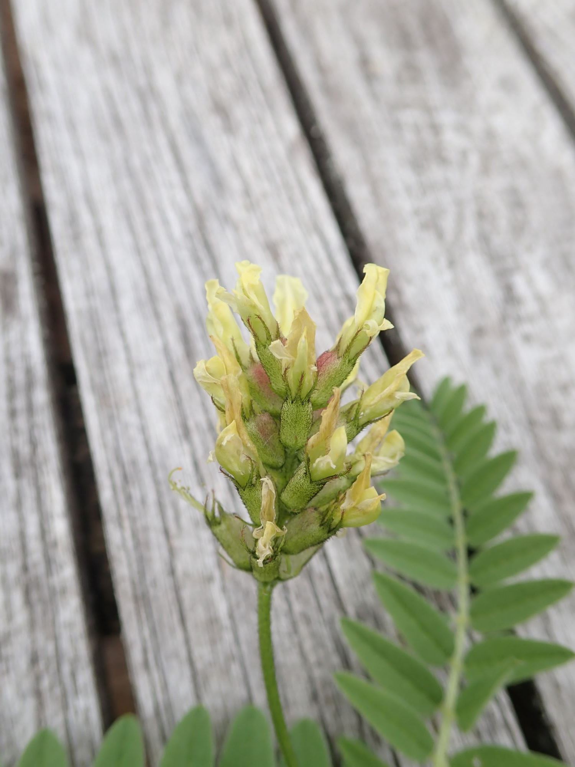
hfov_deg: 46.8
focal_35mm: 30
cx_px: 288
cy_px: 384
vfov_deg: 60.0
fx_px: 664
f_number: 3.2
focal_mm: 5.5
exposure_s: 1/160
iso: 100
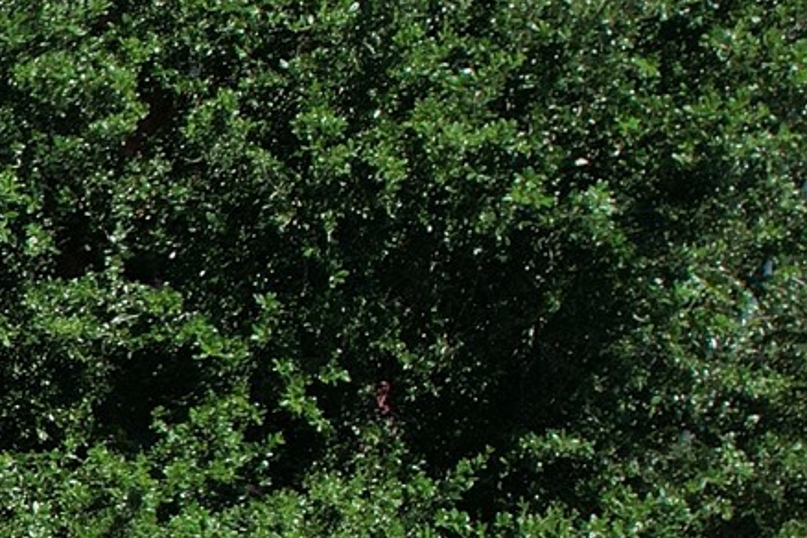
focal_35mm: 109
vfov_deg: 12.4
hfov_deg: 14.8
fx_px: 2443
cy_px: 573
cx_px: -886
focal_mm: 8.38
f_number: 2.8
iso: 100
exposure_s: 1/1600
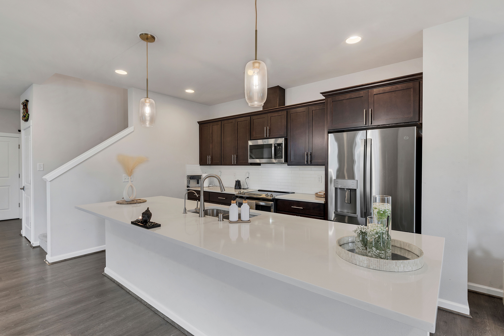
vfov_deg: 67.4
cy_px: 168
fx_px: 252
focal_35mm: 18
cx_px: 252
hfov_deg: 90.0
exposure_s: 1/4
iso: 100
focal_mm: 18
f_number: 10
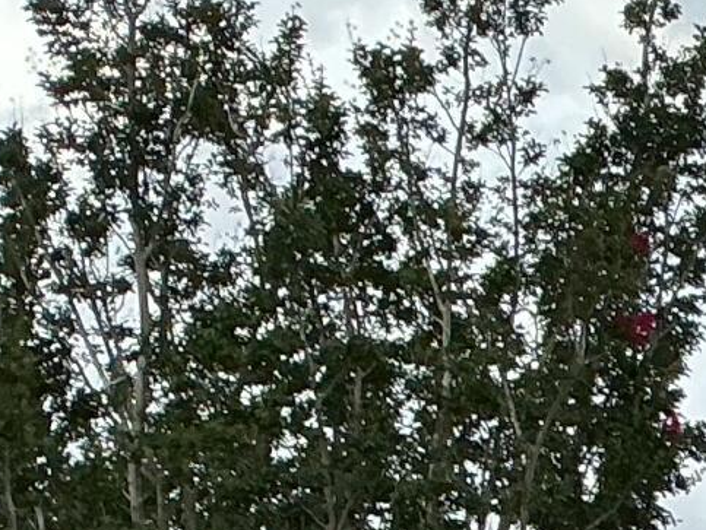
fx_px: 3674
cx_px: 2052
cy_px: 885
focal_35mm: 180
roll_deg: -1.8
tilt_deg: +5.7
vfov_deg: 8.0
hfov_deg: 9.1
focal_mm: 3
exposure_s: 1/1490
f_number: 1.8
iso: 25
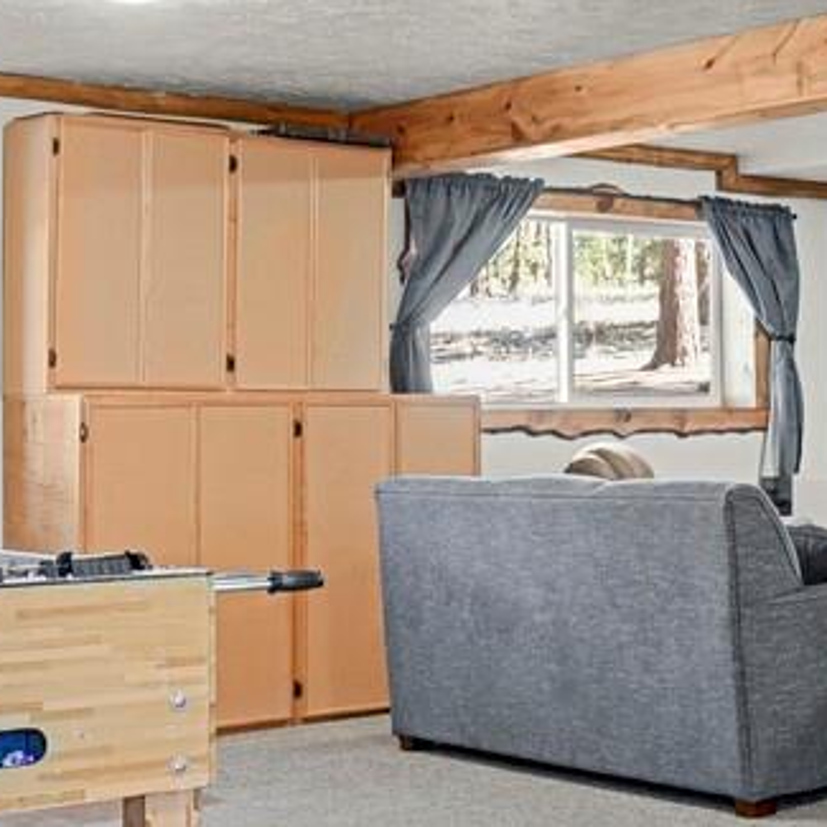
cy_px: 374
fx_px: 1919
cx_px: 1019
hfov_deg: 22.3
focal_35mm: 71
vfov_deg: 24.3
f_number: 8
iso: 250
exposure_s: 10
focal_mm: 17
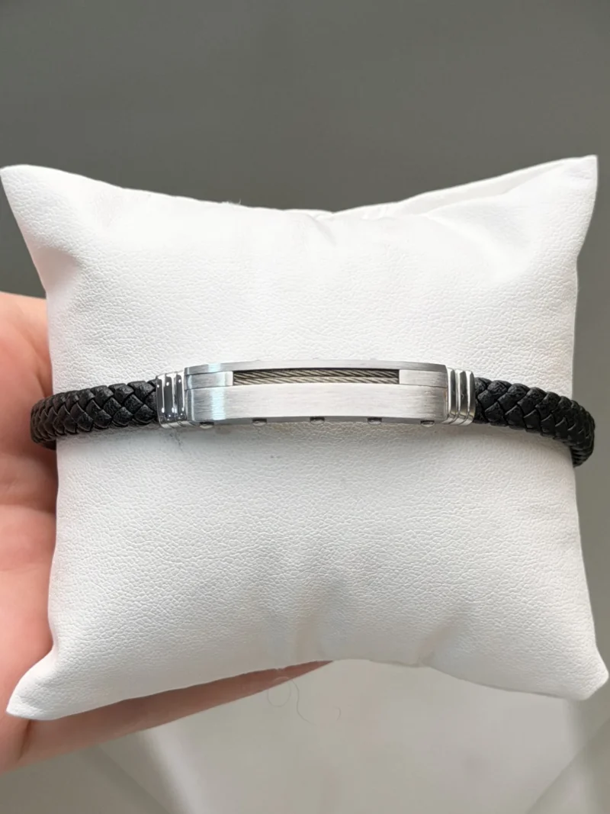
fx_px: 1128
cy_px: 407
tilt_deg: -76.0
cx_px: 305
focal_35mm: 48
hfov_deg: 30.3
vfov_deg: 39.7
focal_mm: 6.76
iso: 80
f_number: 1.78
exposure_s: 1/652
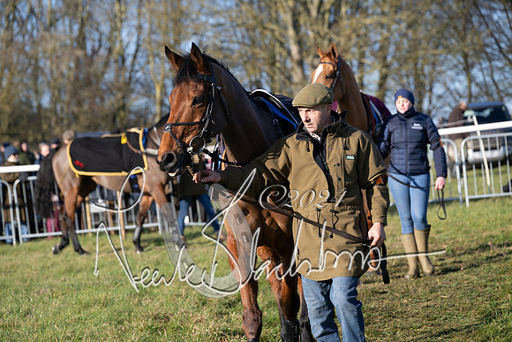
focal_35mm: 150
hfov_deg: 13.7
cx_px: 256
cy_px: 171
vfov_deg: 9.2
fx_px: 2134
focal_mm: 150
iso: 400
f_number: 5
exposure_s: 1/1250
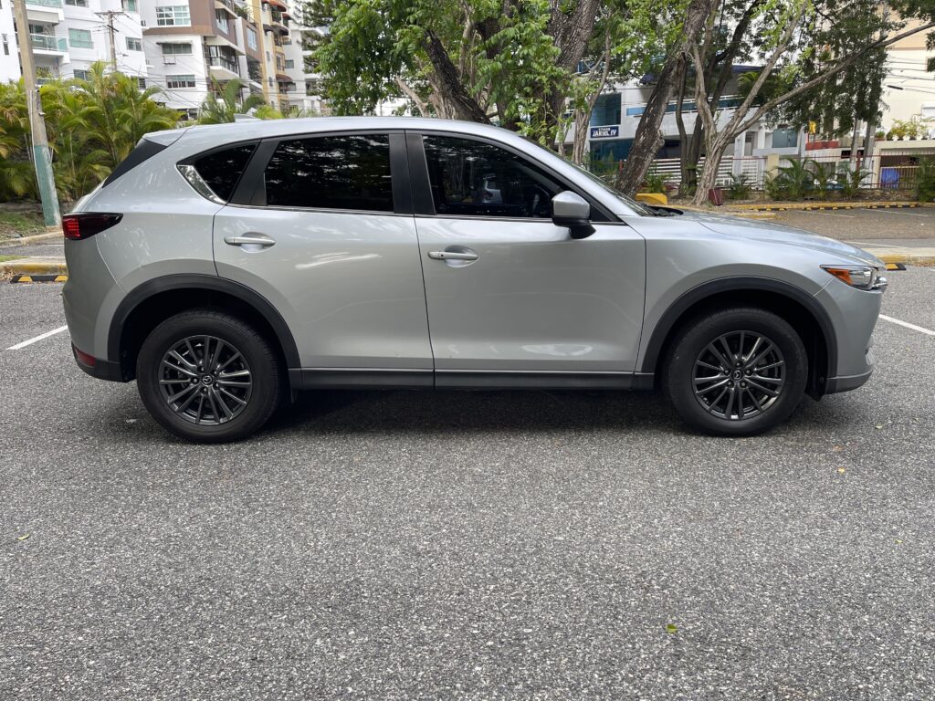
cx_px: 468
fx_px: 675
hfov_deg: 69.4
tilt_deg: -13.5
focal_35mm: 25
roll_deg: +1.4
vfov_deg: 54.9
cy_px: 350
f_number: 1.6
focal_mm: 5.1
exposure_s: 1/154
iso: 32
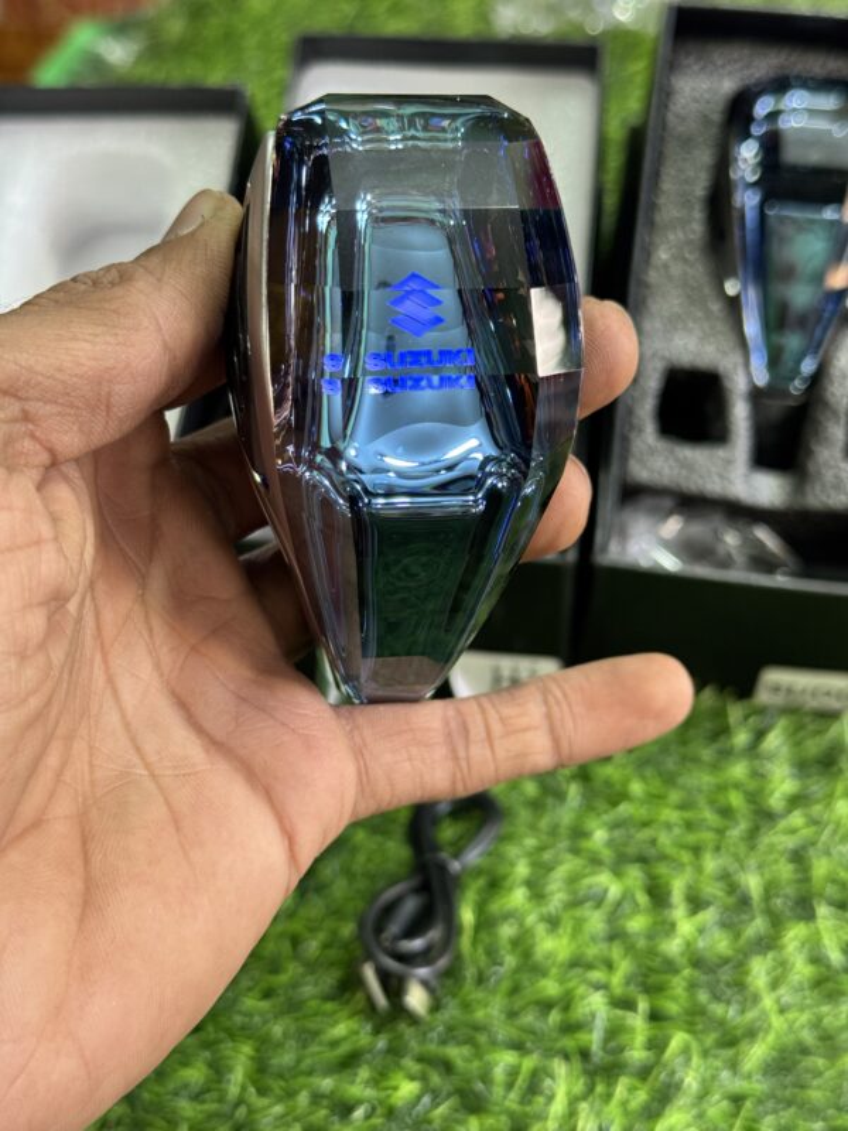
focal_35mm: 48
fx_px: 1568
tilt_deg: -27.4
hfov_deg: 30.3
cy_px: 566
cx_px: 424
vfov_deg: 39.7
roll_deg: -0.5
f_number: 1.78
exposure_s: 1/50
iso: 125
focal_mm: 6.76
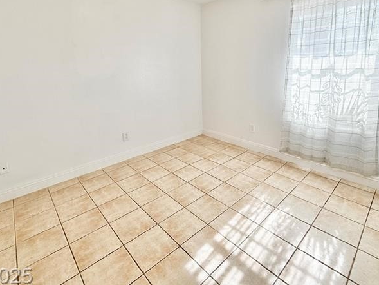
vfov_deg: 67.0
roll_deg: +1.8
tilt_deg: -8.8
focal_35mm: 19
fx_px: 208
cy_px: 97
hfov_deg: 84.6
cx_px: 192
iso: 64
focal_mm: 2.22
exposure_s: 1/236
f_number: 2.2
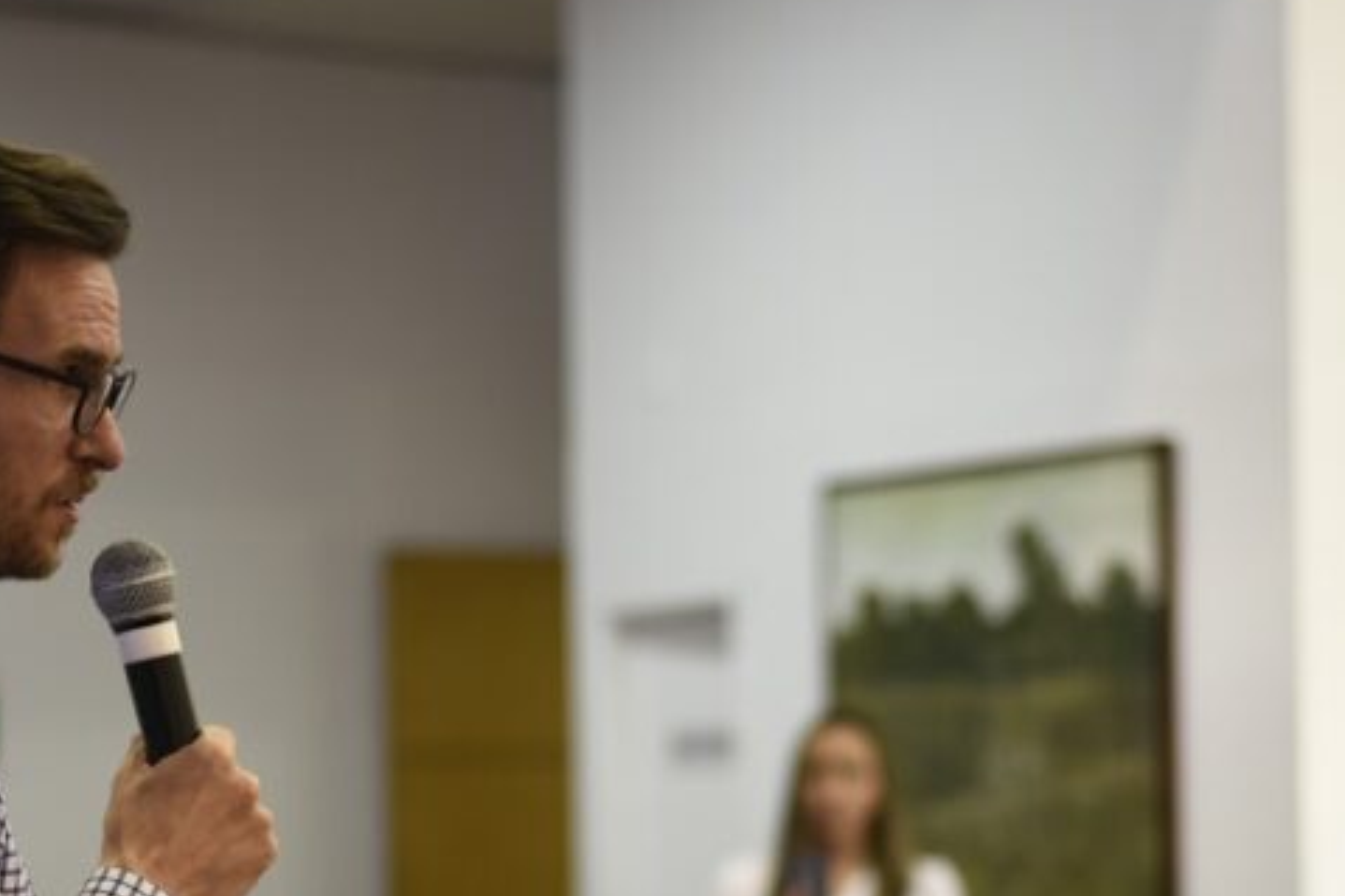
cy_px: 872
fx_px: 3996
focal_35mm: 107
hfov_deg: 19.1
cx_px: 797
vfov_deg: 12.7
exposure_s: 1/80
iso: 640
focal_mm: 50
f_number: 1.8
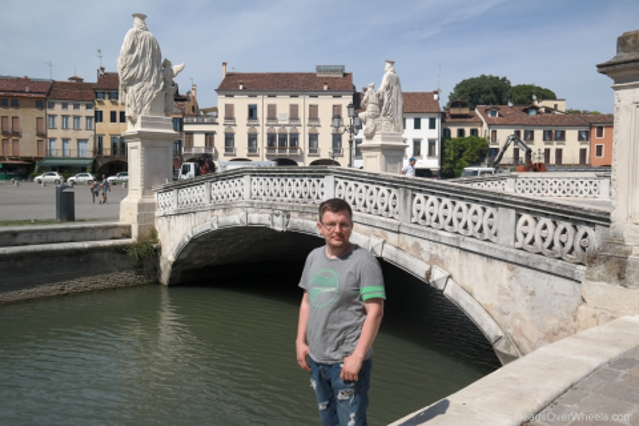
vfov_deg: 40.0
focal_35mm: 33
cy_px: 213
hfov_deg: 57.2
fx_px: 586
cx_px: 320
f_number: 7.1
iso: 100
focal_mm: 22
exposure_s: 1/320
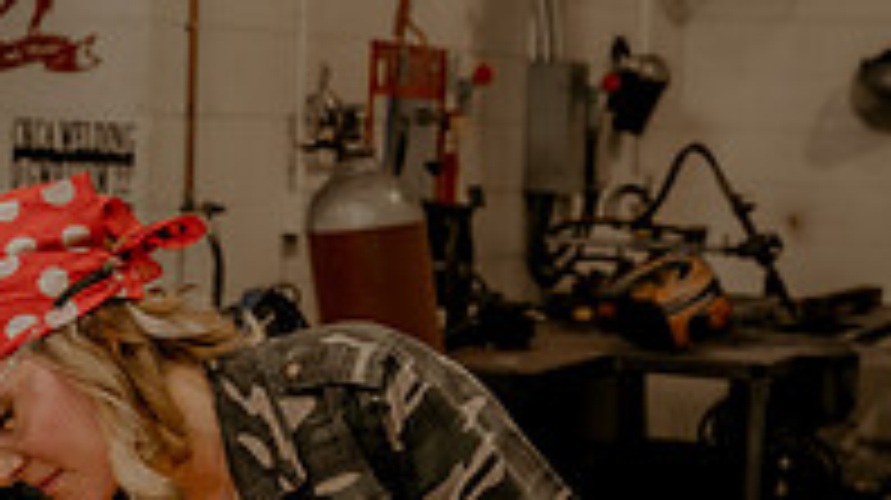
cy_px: 360
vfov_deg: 11.3
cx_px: 259
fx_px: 2526
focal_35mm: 107
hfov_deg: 19.9
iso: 1250
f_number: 5
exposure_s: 1/125
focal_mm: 45
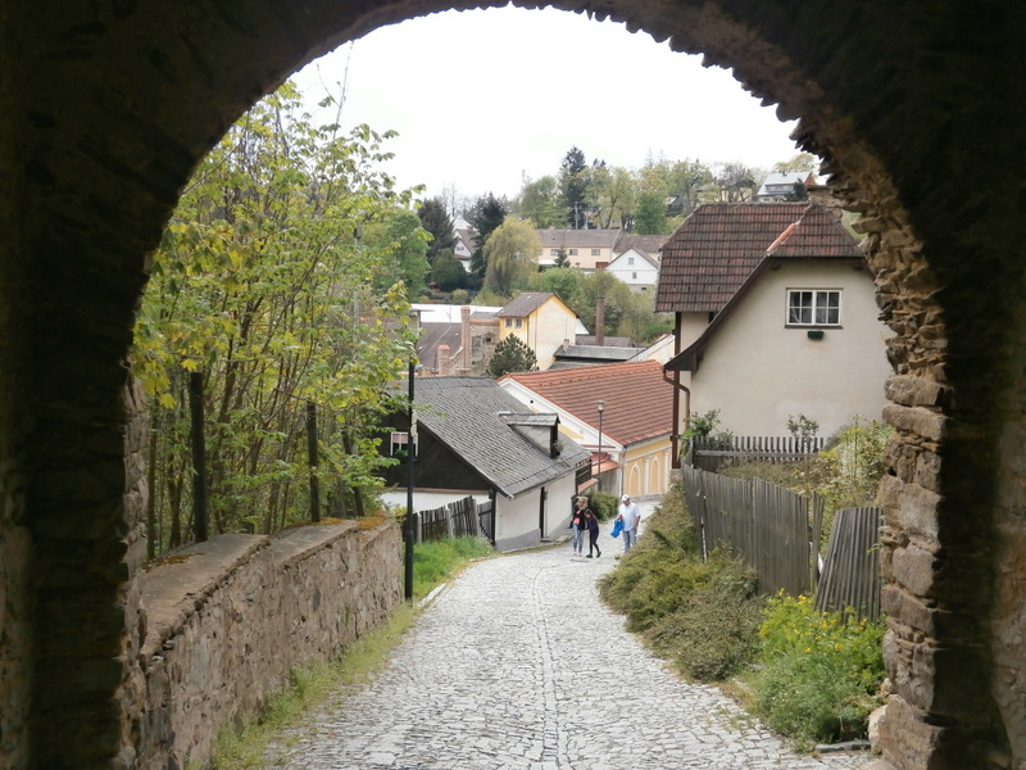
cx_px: 513
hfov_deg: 40.4
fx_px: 1393
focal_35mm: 47
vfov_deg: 30.9
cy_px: 385
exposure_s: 1/400
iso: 80
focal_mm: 8.3
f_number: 3.4
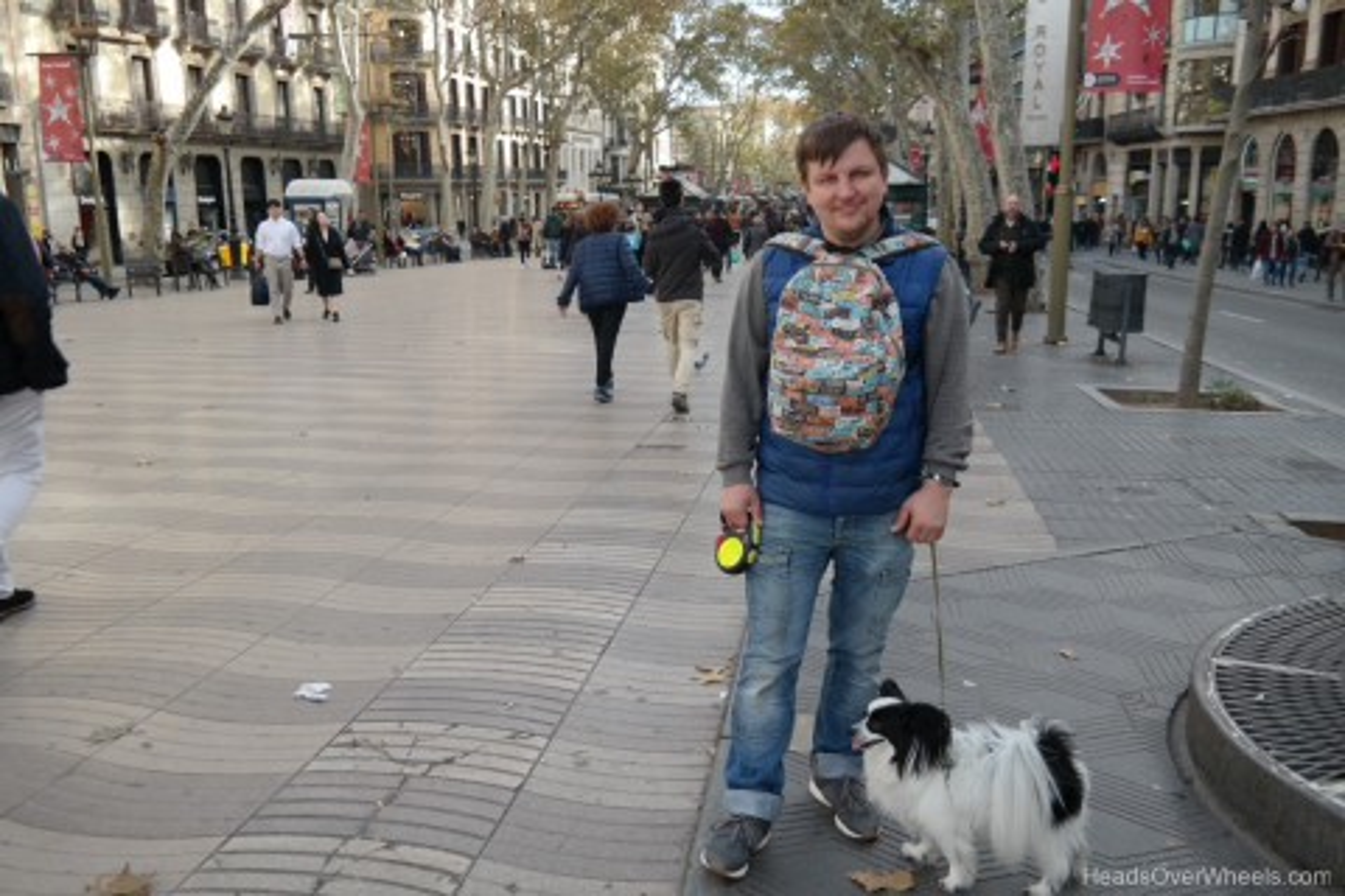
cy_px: 448
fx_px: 1121
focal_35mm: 30
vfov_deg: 43.6
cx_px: 672
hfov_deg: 61.9
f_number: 4
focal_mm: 20
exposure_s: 1/125
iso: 100
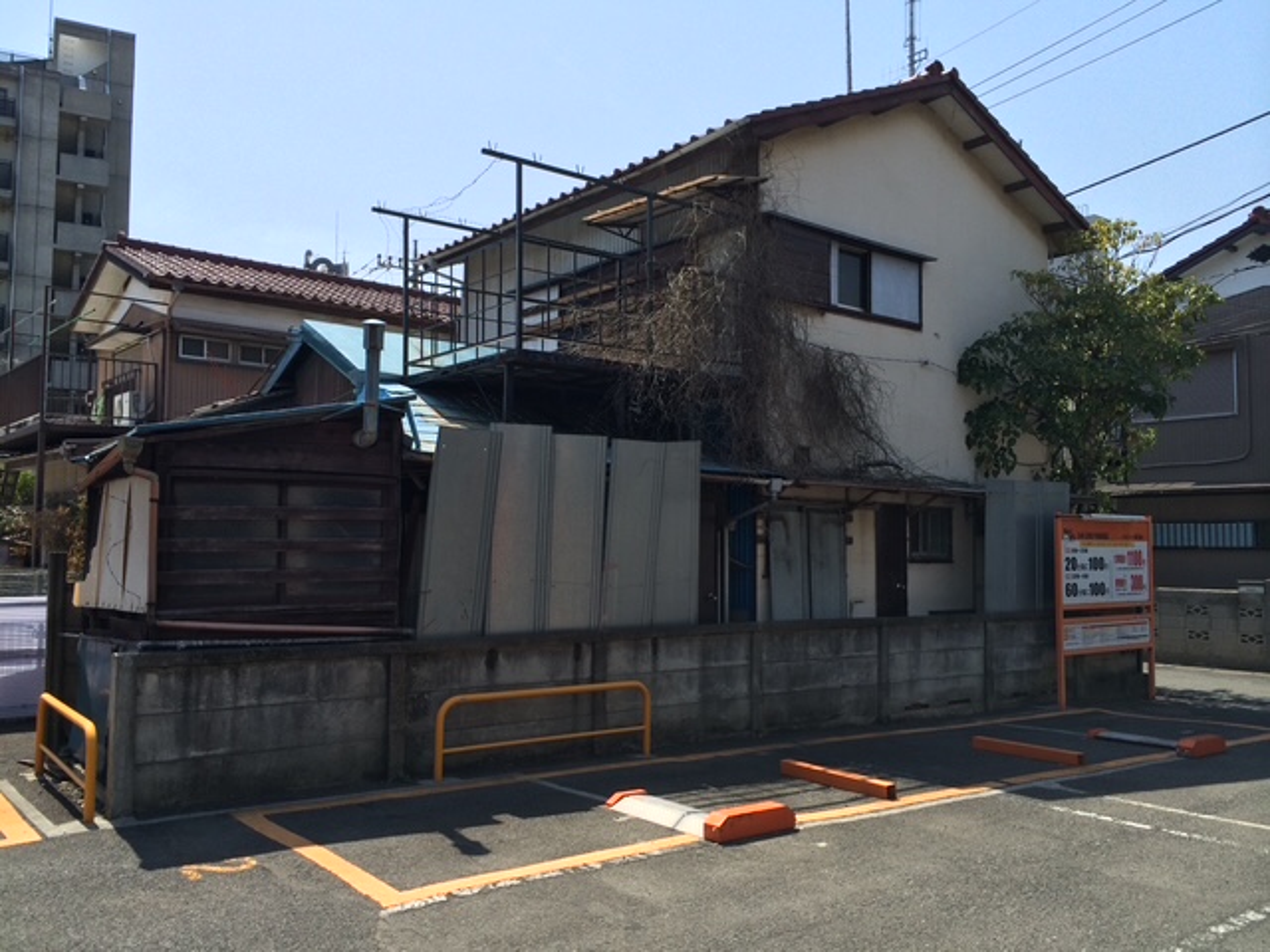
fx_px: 1101
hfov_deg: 60.0
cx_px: 635
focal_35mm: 30
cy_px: 476
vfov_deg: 46.8
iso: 32
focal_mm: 4.12
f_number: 2.2
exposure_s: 1/1866
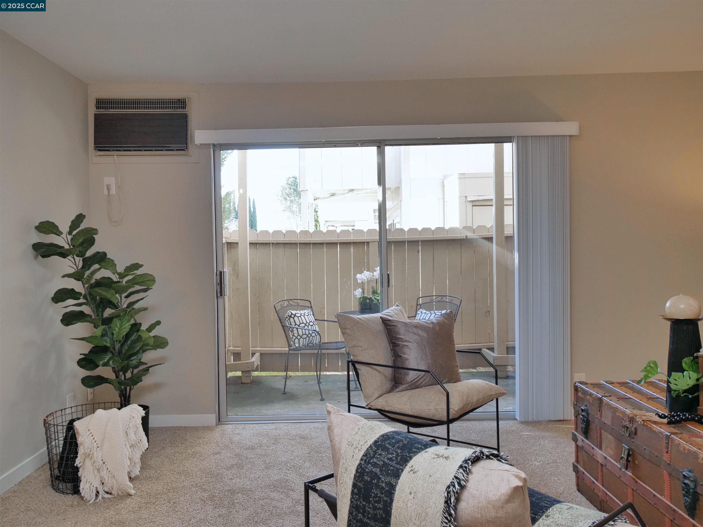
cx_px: 352
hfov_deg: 63.4
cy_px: 264
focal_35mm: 28
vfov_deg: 49.7
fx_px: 569
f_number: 3.5
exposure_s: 1/160
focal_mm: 14
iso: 800
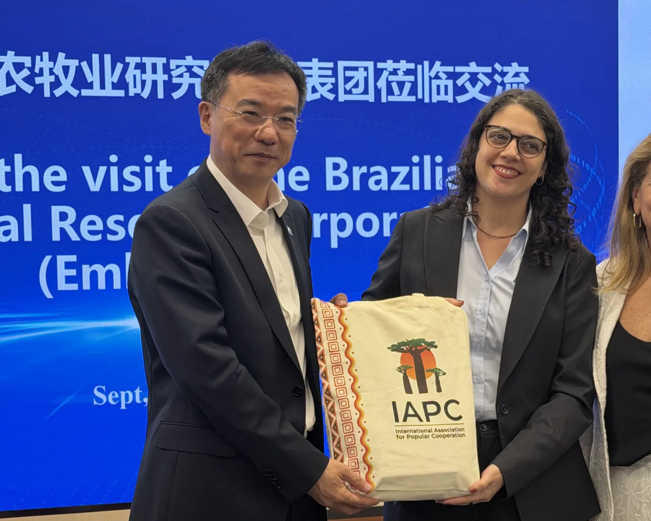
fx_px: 1541
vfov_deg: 19.2
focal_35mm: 80
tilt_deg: -2.7
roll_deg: +1.0
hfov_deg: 23.8
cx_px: 403
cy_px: 318
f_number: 1.78
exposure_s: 1/100
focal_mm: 6.76
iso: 80
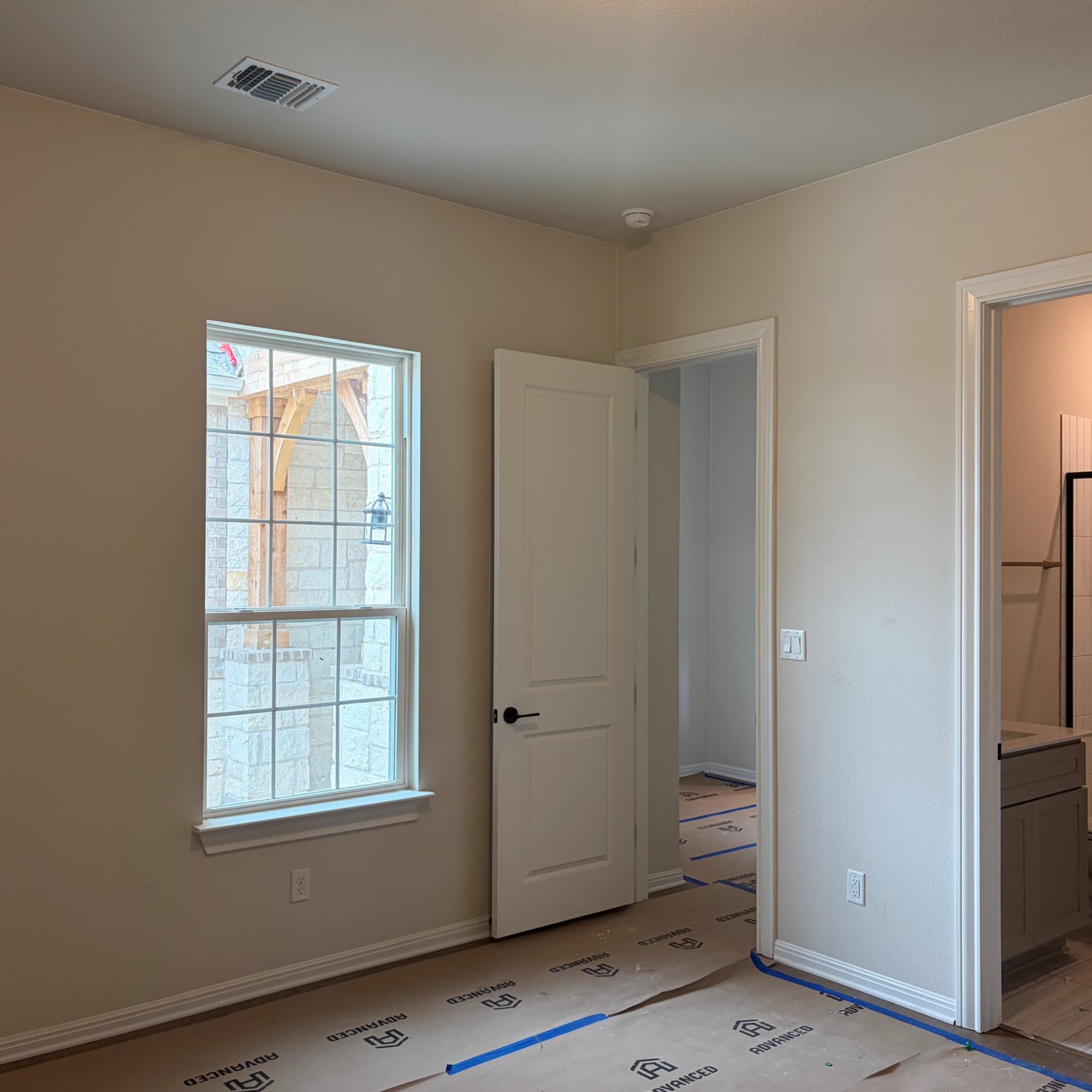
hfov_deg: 52.5
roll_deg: +0.1
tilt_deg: +0.6
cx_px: 579
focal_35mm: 31
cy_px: 545
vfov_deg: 52.5
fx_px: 1106
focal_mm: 5.96
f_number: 1.6
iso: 100
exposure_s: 1/122
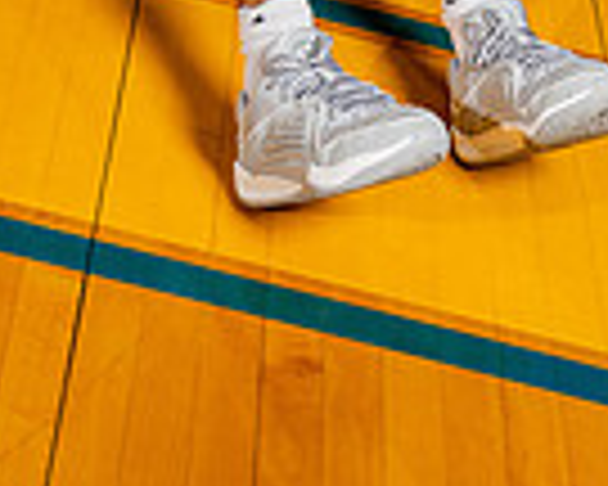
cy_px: -518
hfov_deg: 15.8
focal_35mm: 122
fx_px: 2195
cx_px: 257
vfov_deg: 11.3
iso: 160
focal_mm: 39
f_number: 4
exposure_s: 1/250
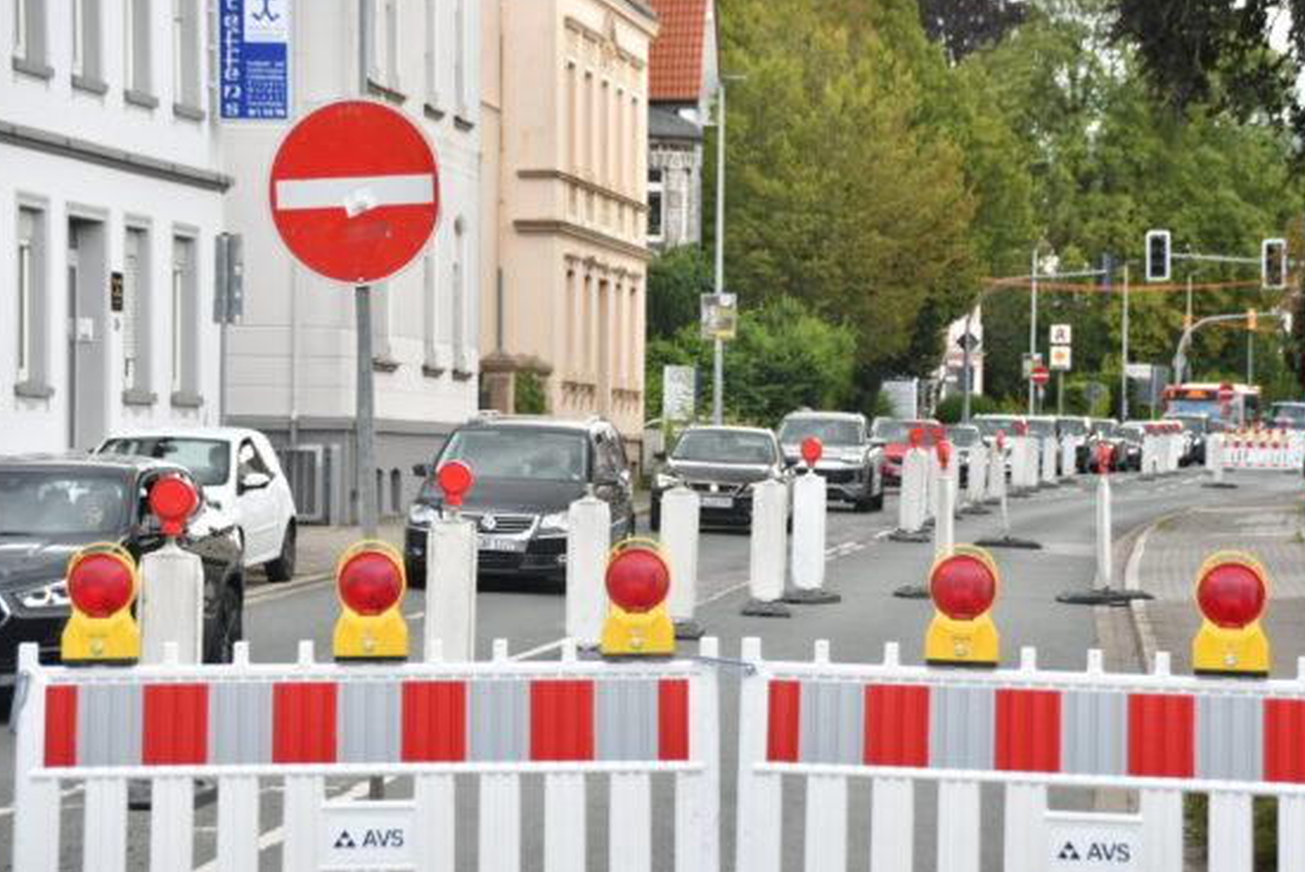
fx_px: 5549
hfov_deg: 13.4
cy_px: 392
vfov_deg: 9.0
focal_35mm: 153
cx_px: 709
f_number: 6.3
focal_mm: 90
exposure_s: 1/640
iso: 500
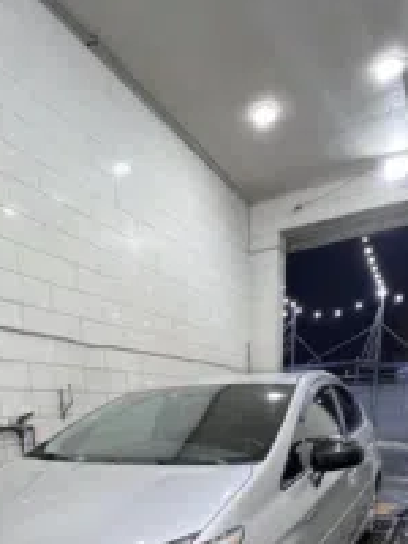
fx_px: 409
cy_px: 536
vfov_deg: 53.8
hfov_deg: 53.0
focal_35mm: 26
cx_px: 182
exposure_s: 1/100
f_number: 1.8
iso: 160
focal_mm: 1.57
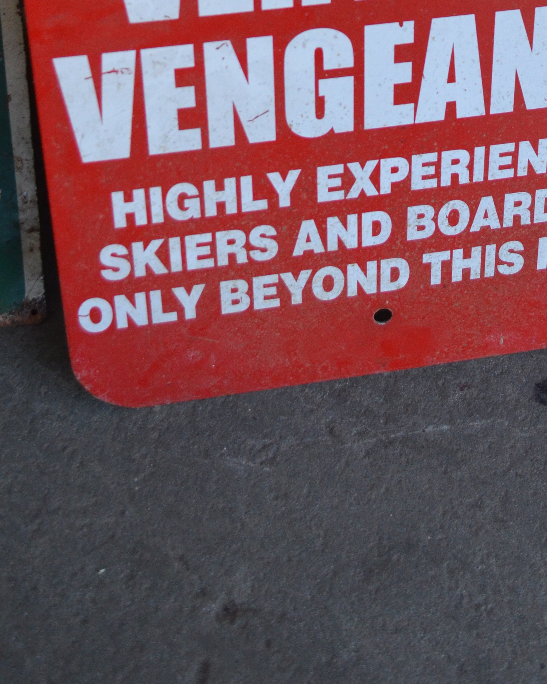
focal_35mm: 67
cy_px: -123
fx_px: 1356
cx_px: 366
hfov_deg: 22.7
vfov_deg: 25.6
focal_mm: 20
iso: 1100
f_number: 3.8
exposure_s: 1/500
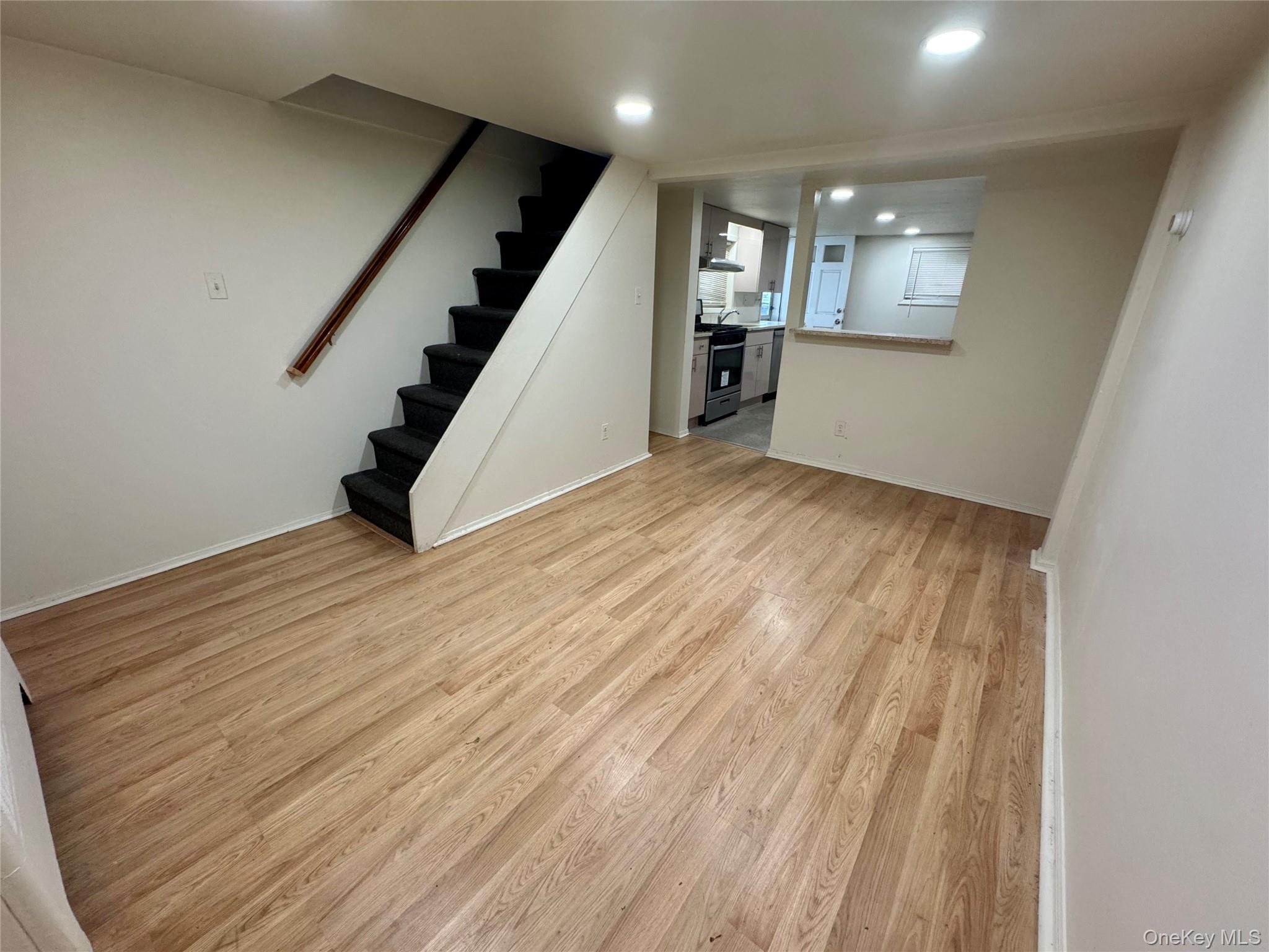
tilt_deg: -20.7
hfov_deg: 102.1
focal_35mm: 14
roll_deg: -1.6
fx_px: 513
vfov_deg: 85.7
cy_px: 476
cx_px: 634
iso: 250
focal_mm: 2.22
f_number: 2.2
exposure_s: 1/120
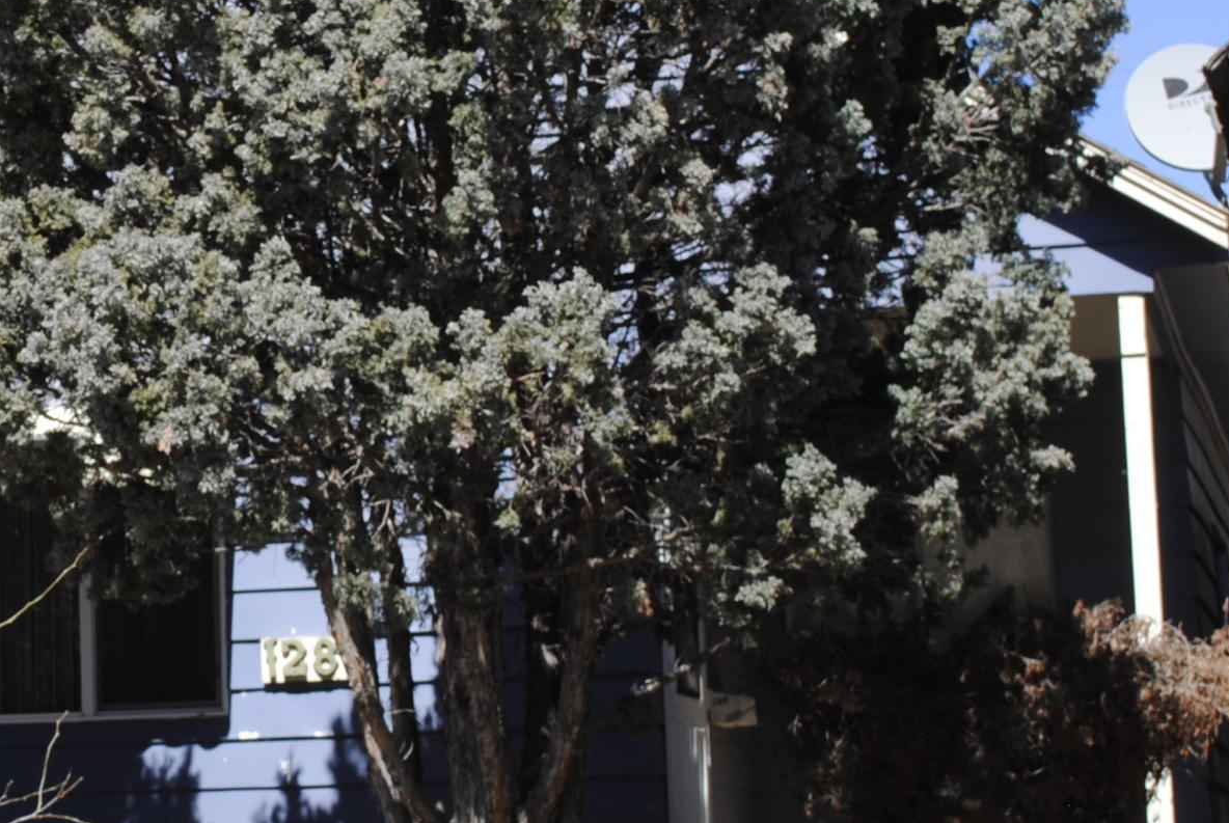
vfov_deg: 12.0
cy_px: 280
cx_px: 28
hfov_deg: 17.5
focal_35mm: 114
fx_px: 3897
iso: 100
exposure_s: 1/200
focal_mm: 30
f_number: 7.1
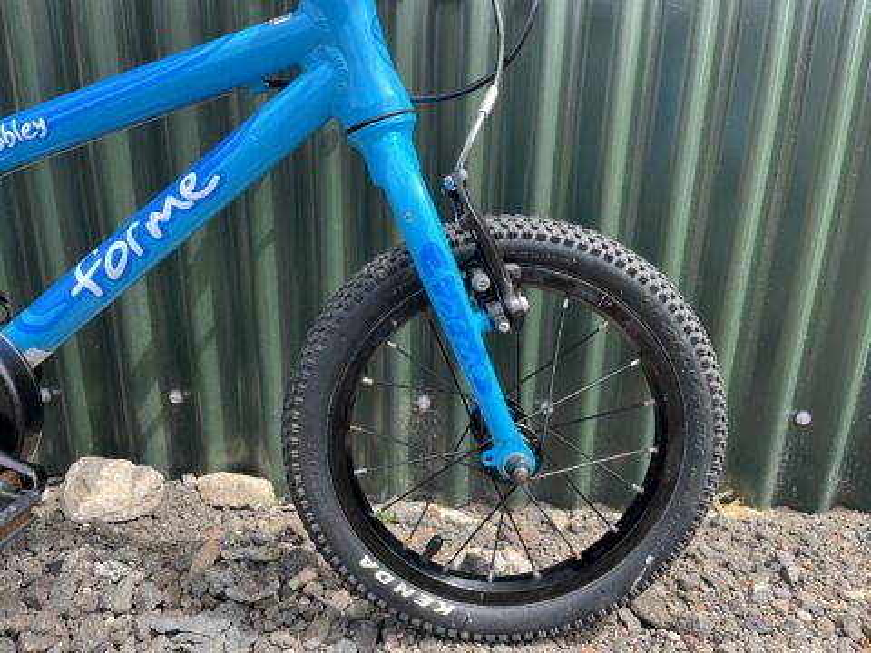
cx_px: 436
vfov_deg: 53.1
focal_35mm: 26
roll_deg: -2.3
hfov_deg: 67.3
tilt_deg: -19.5
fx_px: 654
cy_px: 326
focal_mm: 5.1
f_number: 1.6
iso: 50
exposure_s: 1/653
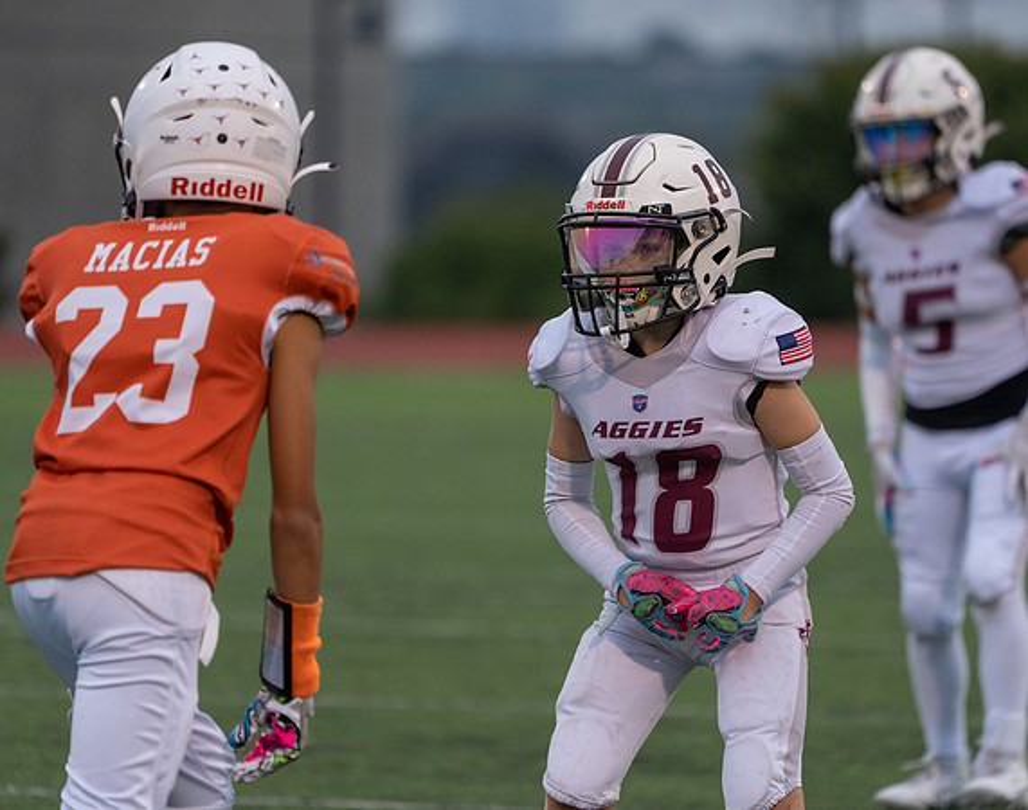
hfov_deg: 4.2
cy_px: 393
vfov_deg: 3.3
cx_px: 626
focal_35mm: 460
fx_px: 13917
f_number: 5.6
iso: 3200
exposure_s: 1/1000
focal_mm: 400
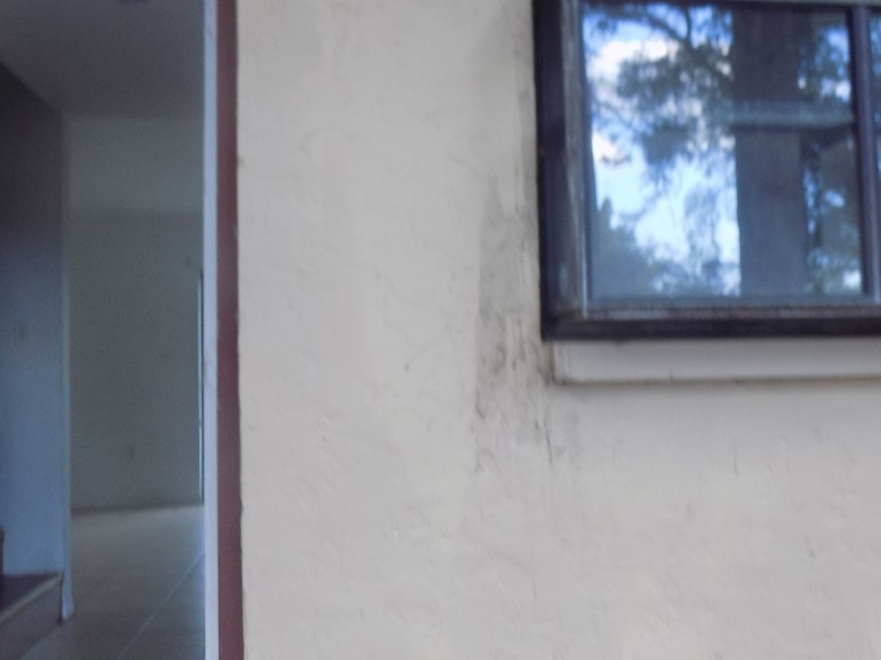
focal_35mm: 41
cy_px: 307
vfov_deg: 35.1
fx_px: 1043
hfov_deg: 45.7
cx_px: 480
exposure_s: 1/30
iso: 100
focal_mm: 4
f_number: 3.1
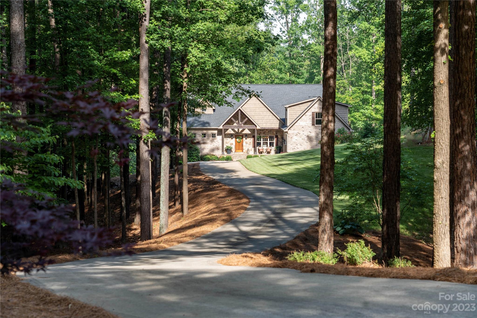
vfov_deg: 18.9
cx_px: 238
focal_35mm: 72
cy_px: 159
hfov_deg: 28.1
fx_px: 954
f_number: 6.3
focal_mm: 72
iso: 320
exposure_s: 1/200
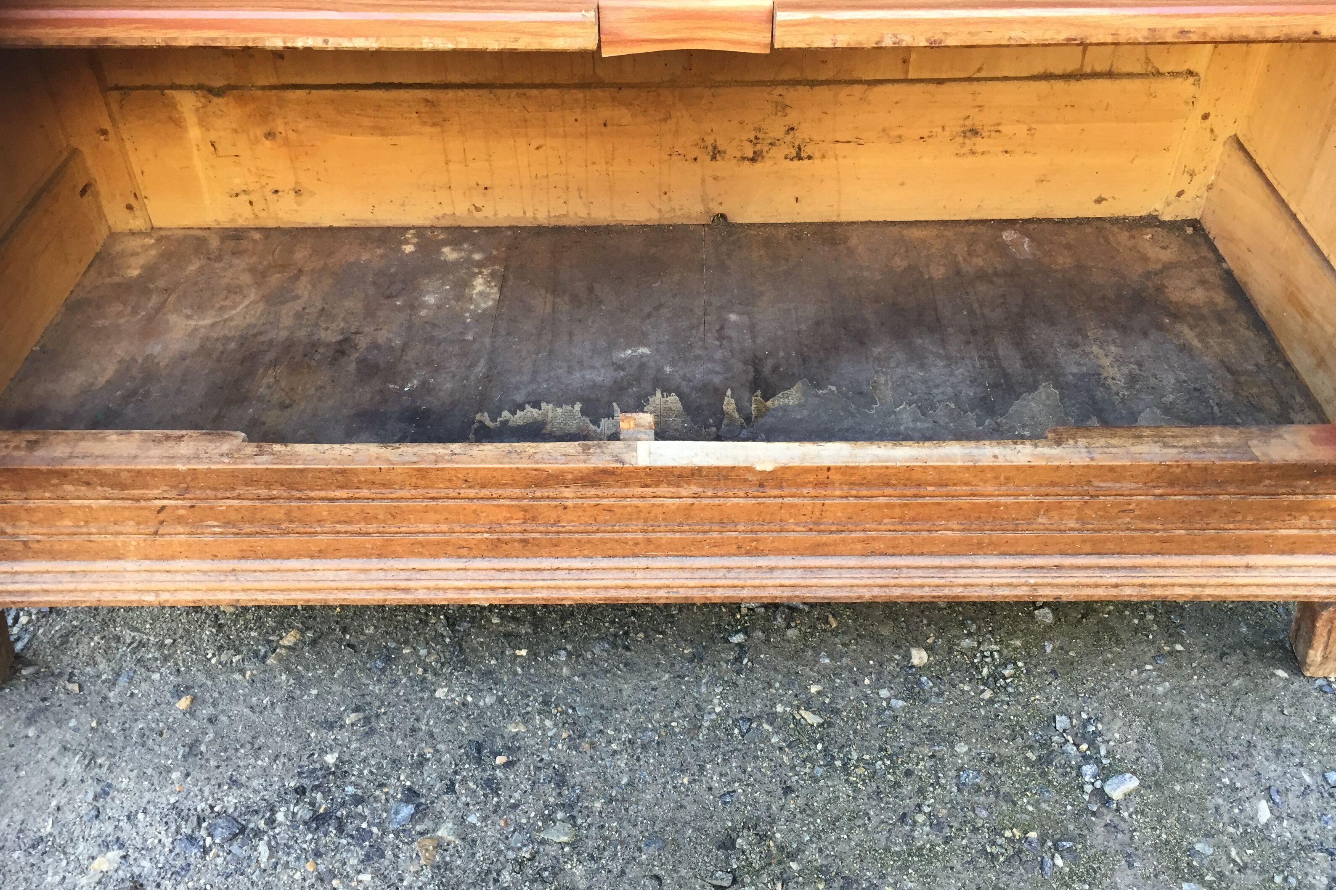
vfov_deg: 42.3
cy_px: 424
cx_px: 660
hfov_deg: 60.3
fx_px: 1150
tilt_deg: -41.2
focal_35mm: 31
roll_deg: -0.4
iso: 50
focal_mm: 4.15
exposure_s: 1/33
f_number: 2.2
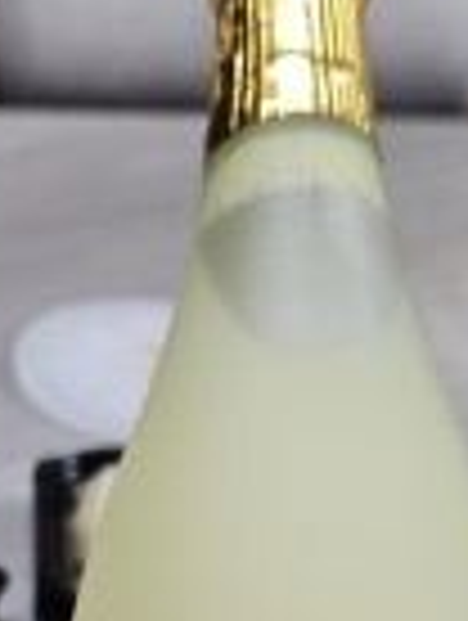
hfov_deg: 18.5
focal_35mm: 80
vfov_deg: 21.9
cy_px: 810
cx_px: 166
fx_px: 1438
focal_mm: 5.4
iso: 320
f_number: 1.8
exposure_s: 1/120
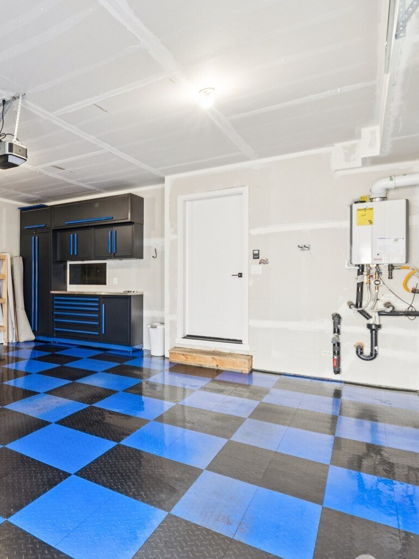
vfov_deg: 71.6
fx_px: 387
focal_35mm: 24
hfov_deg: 48.8
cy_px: 279
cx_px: 21
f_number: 9
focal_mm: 10
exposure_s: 1
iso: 200
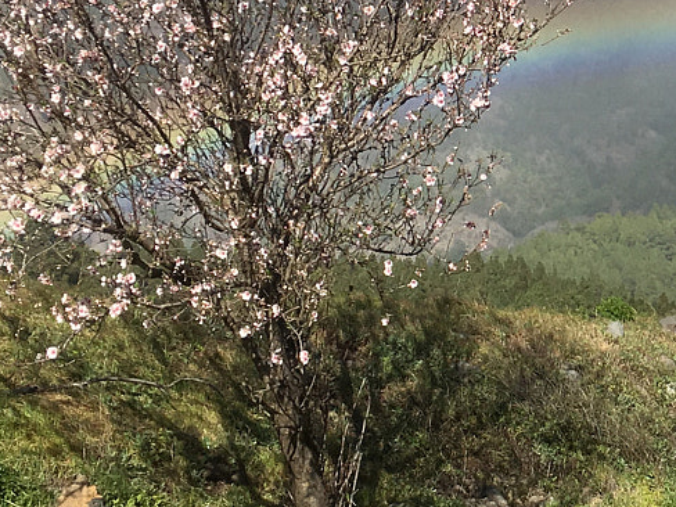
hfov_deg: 19.1
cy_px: 87
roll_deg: -0.7
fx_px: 1855
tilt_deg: +11.2
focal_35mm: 95
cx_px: 880
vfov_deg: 15.4
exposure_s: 1/1748
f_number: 2.2
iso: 25
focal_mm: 4.15
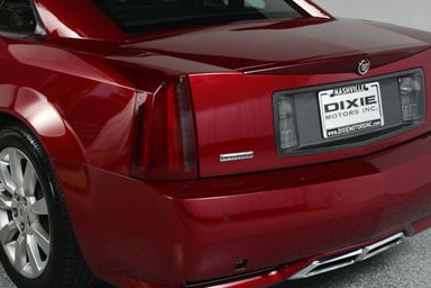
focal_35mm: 65
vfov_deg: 20.9
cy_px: 110
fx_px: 778
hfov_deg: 30.7
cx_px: 139
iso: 100
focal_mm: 26
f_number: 13
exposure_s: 1/160
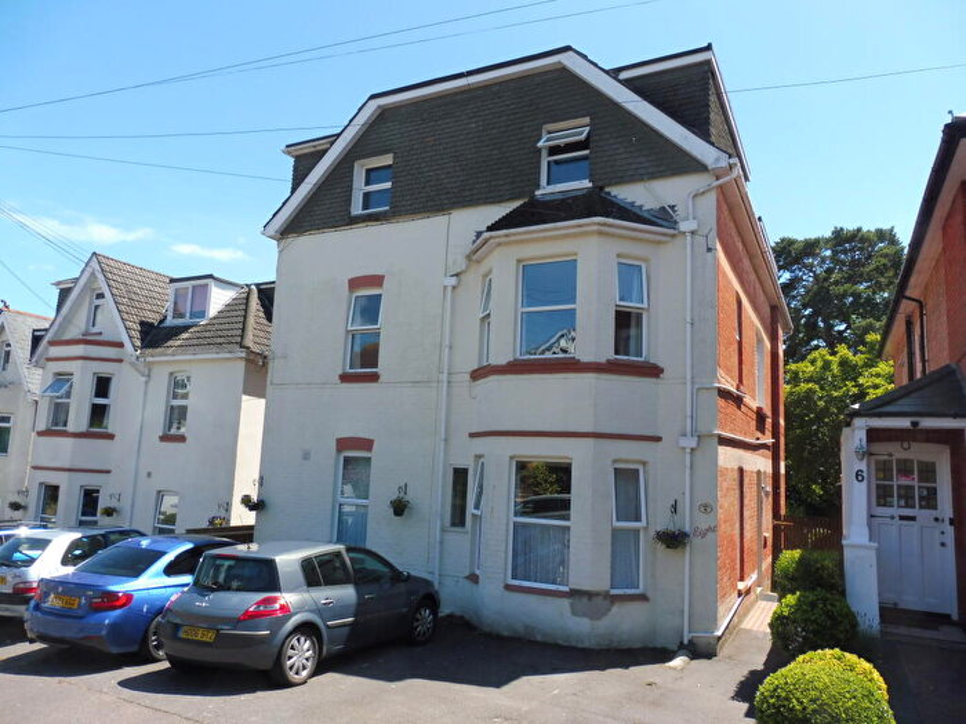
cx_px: 483
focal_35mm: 24
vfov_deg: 56.8
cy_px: 362
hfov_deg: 71.6
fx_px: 670
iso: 100
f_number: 4
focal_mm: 4.3
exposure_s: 1/500
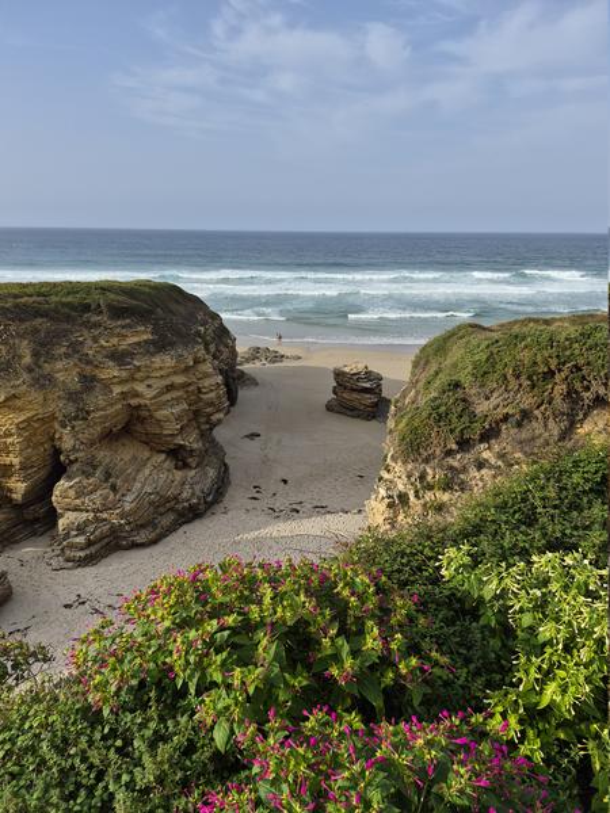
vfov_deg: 73.9
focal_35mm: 23
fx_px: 540
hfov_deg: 58.9
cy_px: 406
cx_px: 305
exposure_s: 1/5792
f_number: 1.8
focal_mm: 5.4
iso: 80
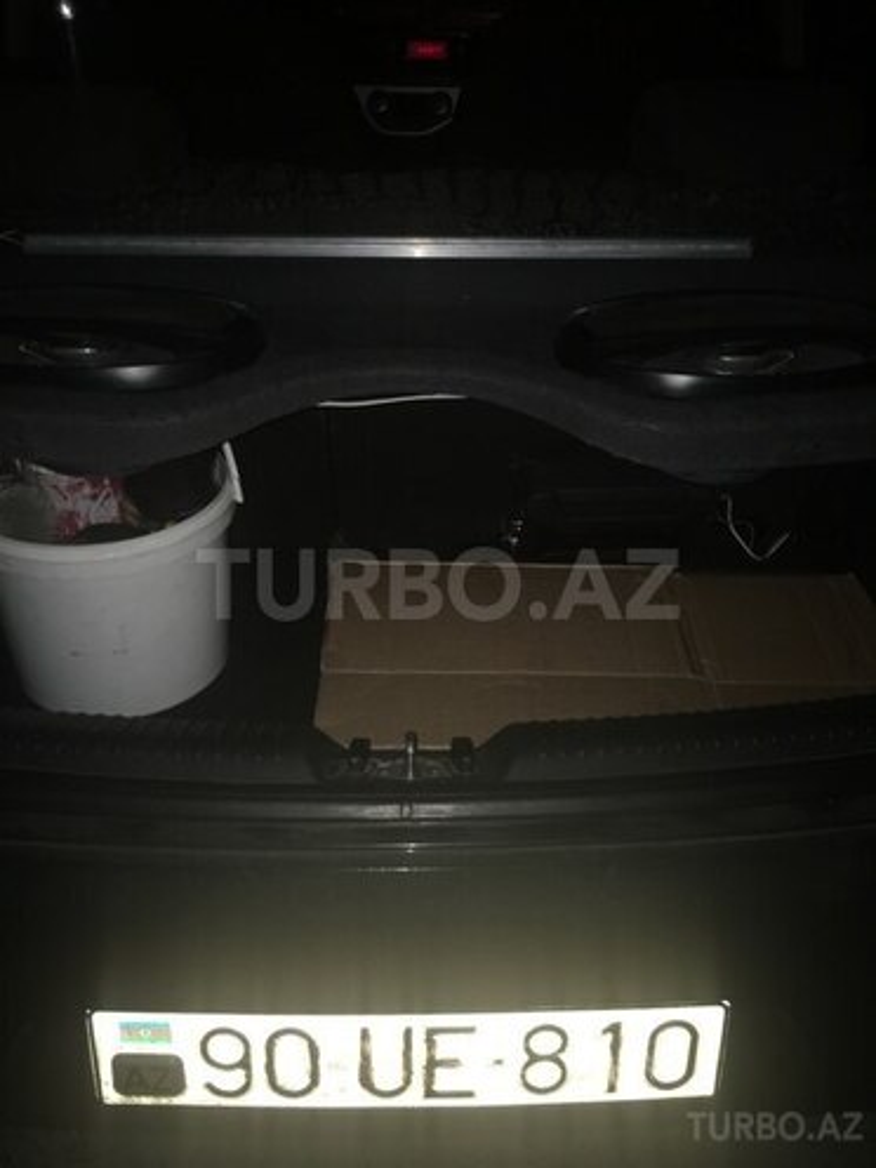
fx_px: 979
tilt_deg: -35.2
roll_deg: -0.8
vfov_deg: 61.7
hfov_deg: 48.2
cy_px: 584
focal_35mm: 29
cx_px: 438
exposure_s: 1/17
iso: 40
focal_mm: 4.15
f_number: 2.2
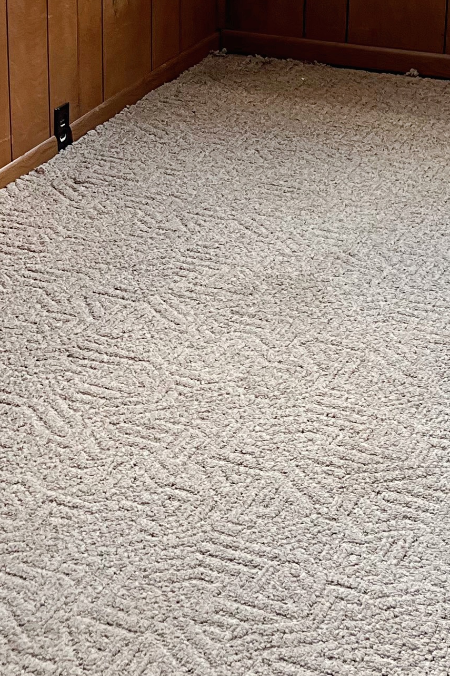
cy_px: 54
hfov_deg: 16.0
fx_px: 1594
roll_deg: +0.3
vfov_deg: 23.2
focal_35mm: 85
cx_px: 120
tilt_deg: -17.0
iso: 40
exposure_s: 1/121
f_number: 1.5
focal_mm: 5.7
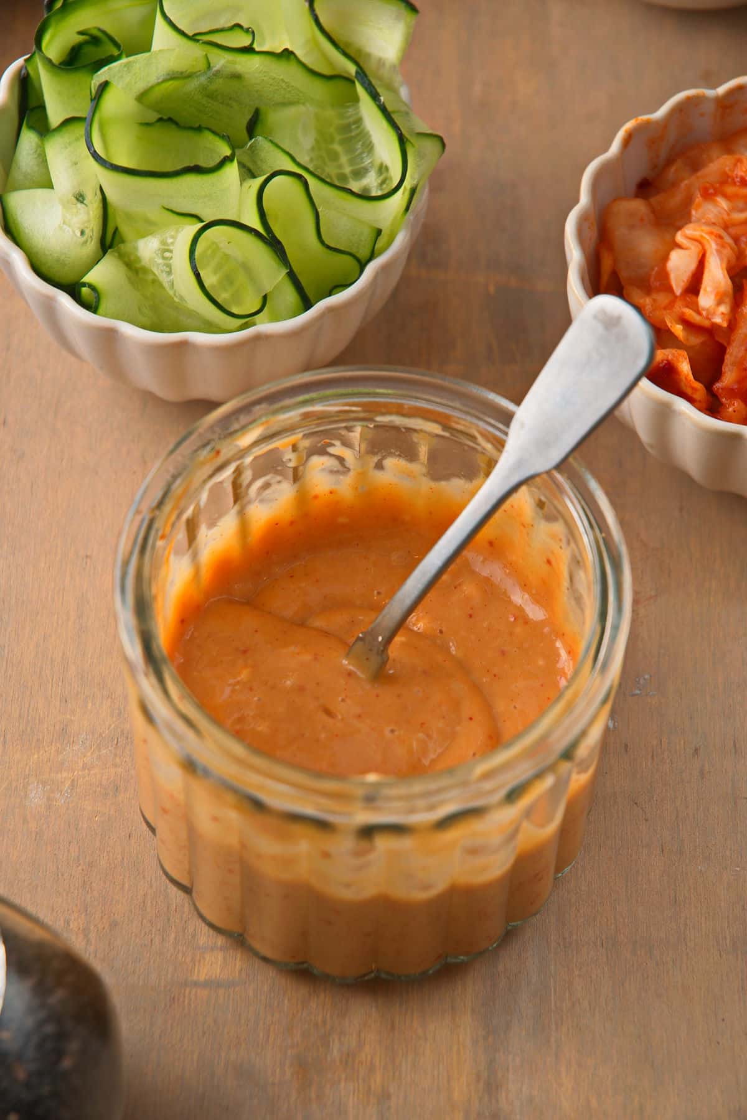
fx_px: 3268
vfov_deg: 19.5
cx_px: 374
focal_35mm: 105
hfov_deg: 13.0
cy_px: 560
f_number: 8
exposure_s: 1/100
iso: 100
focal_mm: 70
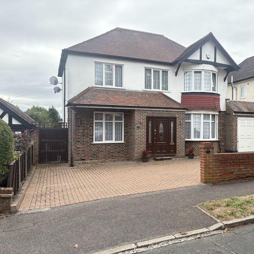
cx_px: 169
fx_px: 257
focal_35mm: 31
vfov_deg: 52.5
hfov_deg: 51.6
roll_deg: -0.2
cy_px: 128
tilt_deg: -0.2
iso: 64
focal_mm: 5.96
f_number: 1.6
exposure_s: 1/1626
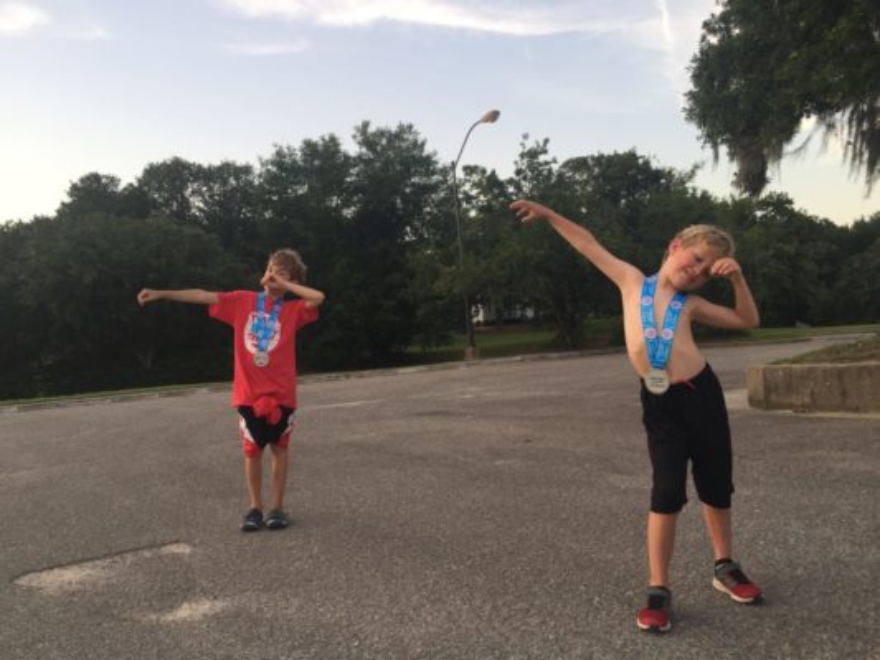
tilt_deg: +3.4
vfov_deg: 48.2
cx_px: 440
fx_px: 737
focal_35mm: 29
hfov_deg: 61.6
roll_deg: +2.8
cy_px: 330
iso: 32
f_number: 2.2
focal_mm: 4.15
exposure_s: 1/120
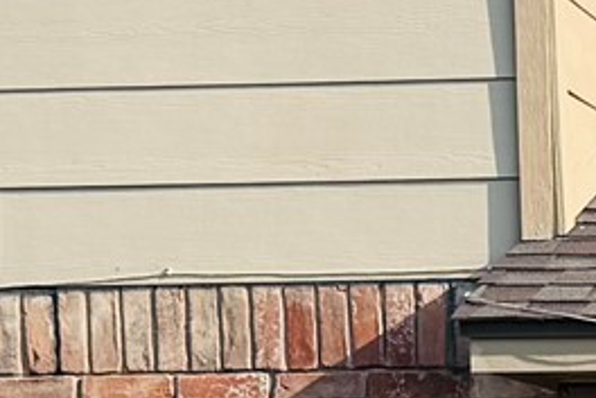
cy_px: 509
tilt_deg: +2.9
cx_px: 1084
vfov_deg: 7.0
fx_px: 3212
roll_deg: +0.6
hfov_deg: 10.0
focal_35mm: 194
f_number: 1.78
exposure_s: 1/4049
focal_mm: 6.76
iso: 80
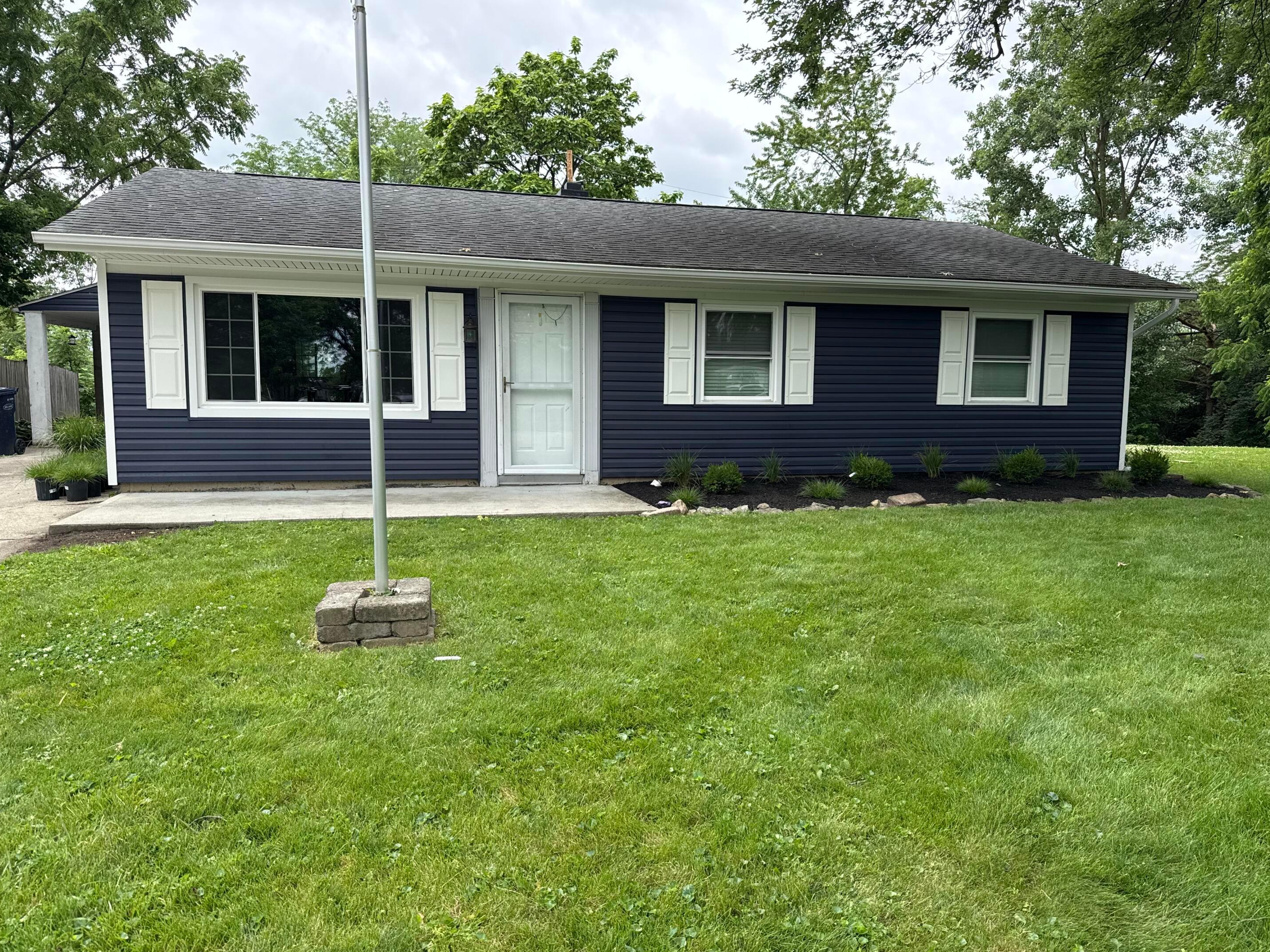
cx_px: 650
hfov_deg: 69.4
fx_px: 917
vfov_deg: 54.9
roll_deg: -0.1
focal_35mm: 25
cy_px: 489
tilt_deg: -5.6
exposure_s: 1/1727
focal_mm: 6.76
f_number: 1.78
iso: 100
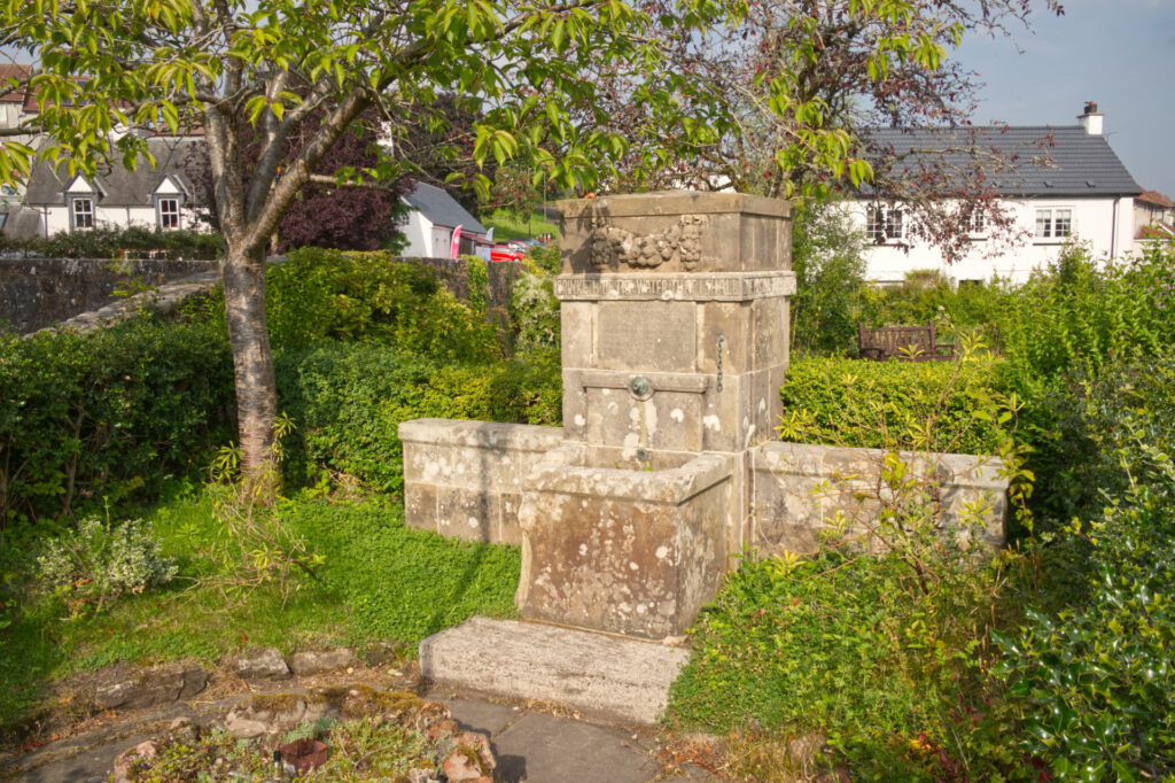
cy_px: 392
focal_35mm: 32
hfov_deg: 58.7
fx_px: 1044
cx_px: 588
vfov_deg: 41.1
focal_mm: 32
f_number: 18
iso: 320
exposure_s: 1/160
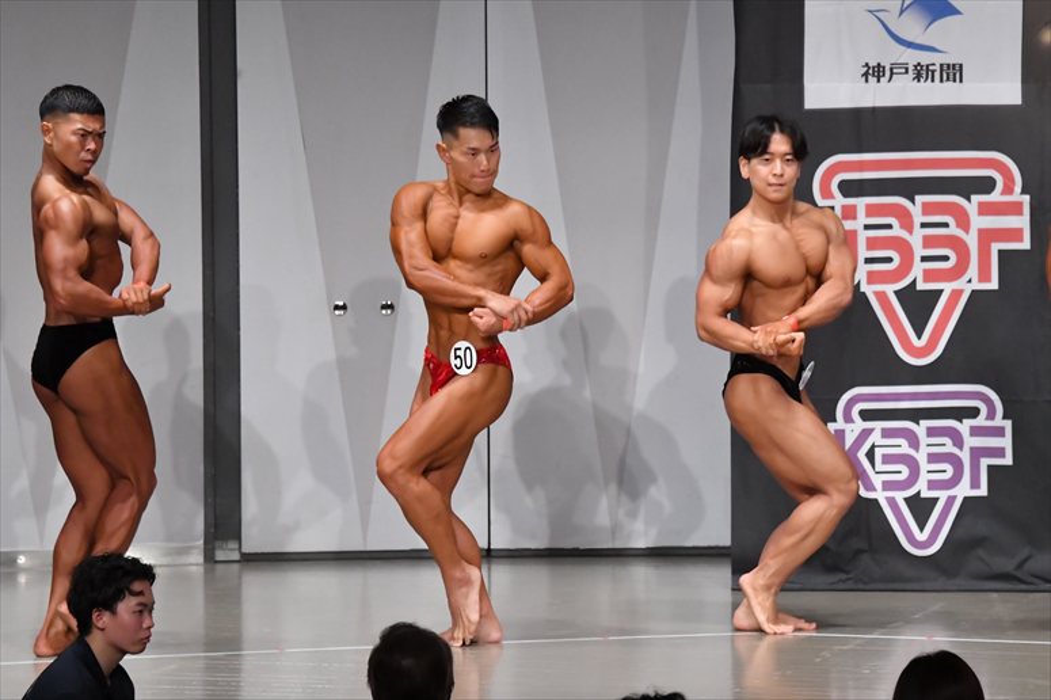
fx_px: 6332
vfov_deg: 6.3
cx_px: 526
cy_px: 350
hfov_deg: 9.5
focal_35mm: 217
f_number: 5.6
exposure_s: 1/400
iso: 6400
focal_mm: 145
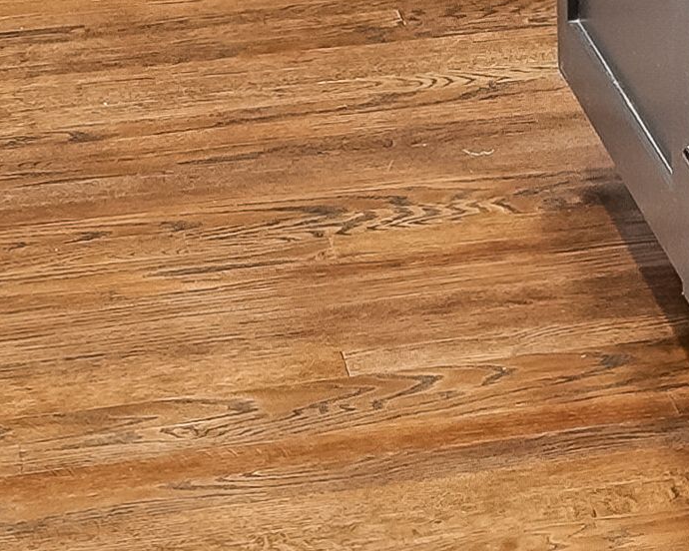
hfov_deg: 9.2
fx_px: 3997
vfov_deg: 6.9
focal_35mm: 196
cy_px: -1238
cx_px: 1380
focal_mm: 24
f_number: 9
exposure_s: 1/8
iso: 400
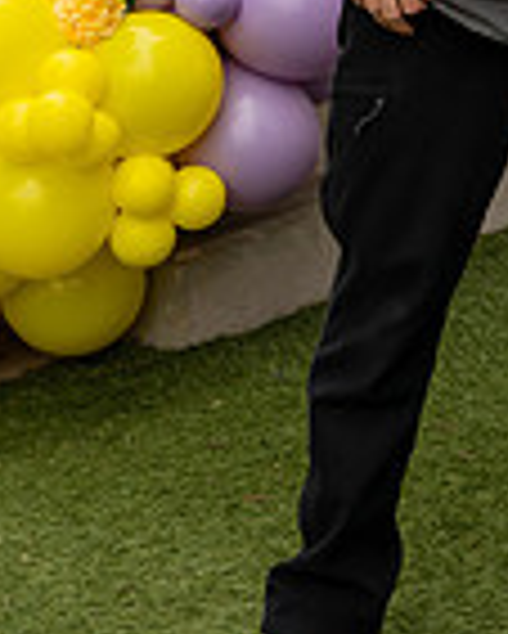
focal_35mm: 130
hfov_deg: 11.1
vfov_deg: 14.0
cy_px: -263
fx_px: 2441
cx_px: 901
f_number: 7.1
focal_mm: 26.5
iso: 450
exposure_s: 1/250
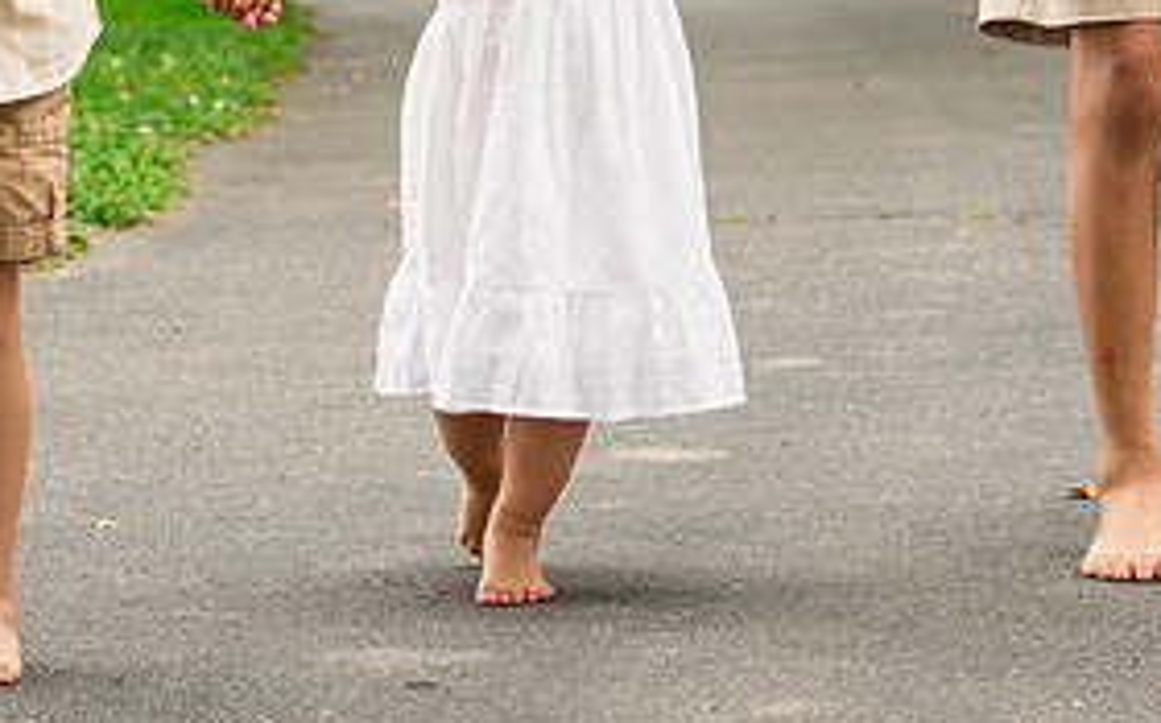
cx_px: 756
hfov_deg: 11.7
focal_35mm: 179
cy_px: 155
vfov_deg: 7.3
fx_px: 5658
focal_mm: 85
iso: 500
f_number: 5
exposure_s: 1/320
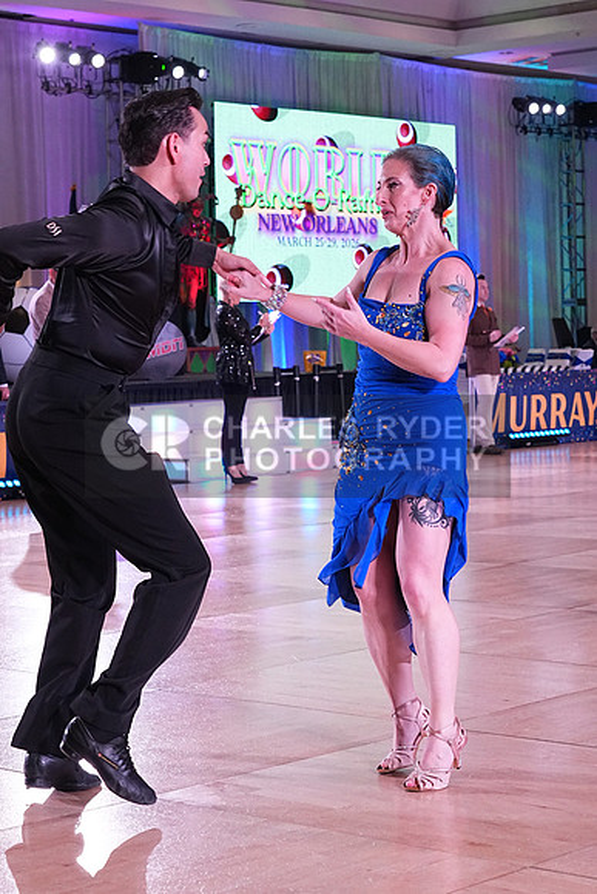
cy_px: 447
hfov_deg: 17.5
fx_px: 1939
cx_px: 298
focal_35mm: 78
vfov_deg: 26.0
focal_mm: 52
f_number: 6.3
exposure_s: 1/320
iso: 3200
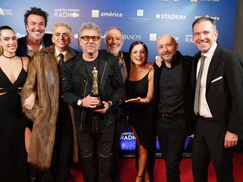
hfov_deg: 55.3
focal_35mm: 33
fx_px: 232
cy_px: 90
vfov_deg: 42.9
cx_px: 116
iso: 640
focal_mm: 20
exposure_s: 1/250
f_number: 2.8
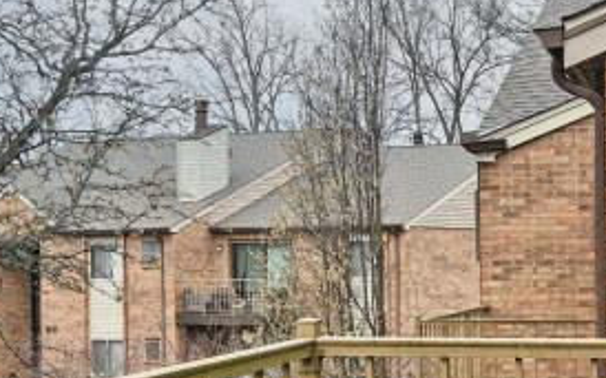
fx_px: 1288
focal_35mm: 78
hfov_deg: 24.8
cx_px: 652
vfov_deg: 16.6
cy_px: 279
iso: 100
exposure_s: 1/250
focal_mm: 14
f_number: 6.3
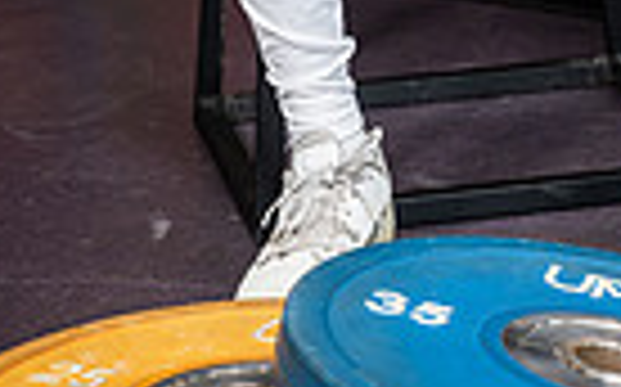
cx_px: 428
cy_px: -513
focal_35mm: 160
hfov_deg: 13.1
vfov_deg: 7.7
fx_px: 2706
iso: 500
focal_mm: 48
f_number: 5.6
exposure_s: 1/250
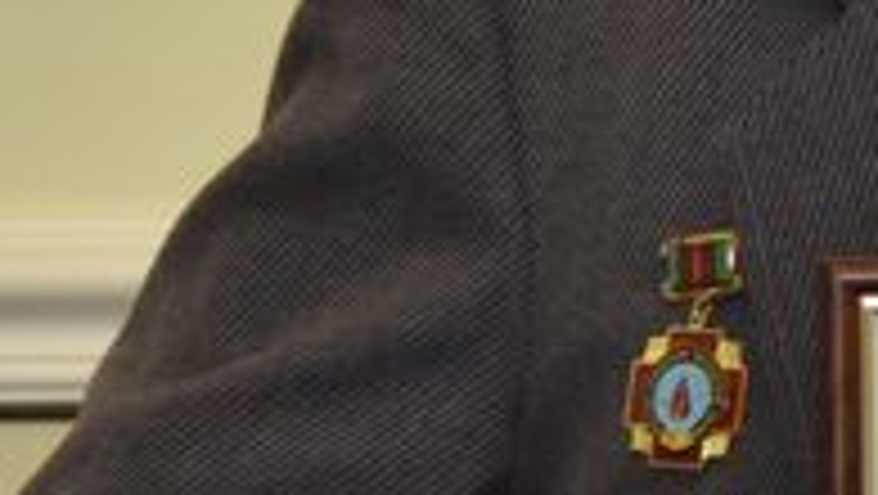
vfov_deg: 2.3
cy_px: -70
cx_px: 2395
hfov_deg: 4.0
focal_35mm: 526
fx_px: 12254
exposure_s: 1/200
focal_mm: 70
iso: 800
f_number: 4
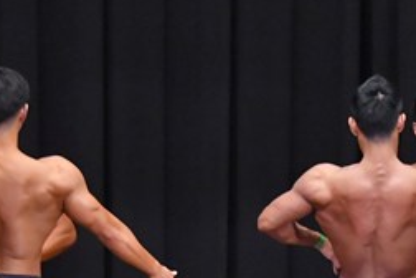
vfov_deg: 2.8
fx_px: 5569
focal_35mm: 482
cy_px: 336
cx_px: 379
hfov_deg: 4.3
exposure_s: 1/400
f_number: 5.6
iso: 8000
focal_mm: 105
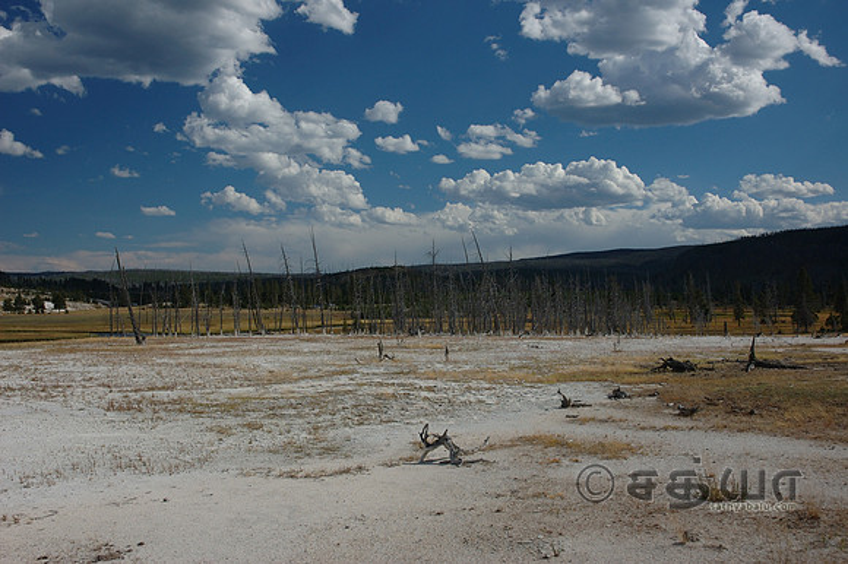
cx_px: 424
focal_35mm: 38
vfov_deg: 35.5
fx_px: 883
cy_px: 282
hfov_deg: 51.3
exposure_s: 1/320
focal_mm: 25
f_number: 9
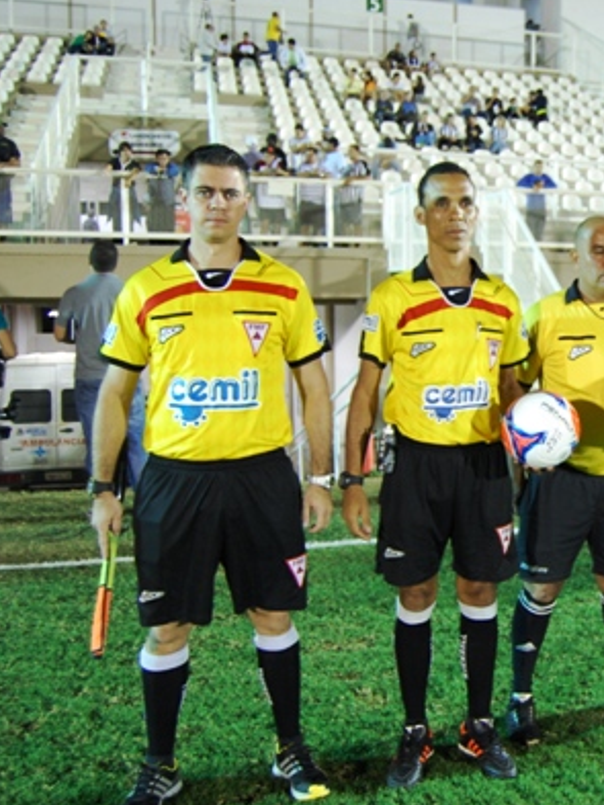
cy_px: 405
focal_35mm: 44
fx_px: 1023
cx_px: 579
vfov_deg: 42.9
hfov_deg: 30.9
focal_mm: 20
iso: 800
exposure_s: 1/25
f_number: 3.8
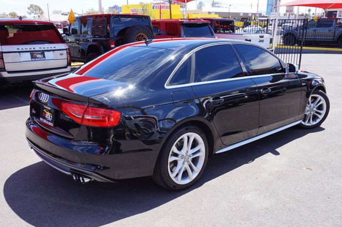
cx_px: 171
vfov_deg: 41.7
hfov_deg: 59.5
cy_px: 114
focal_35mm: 32
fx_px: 299
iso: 100
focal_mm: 21
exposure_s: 1/80
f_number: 9
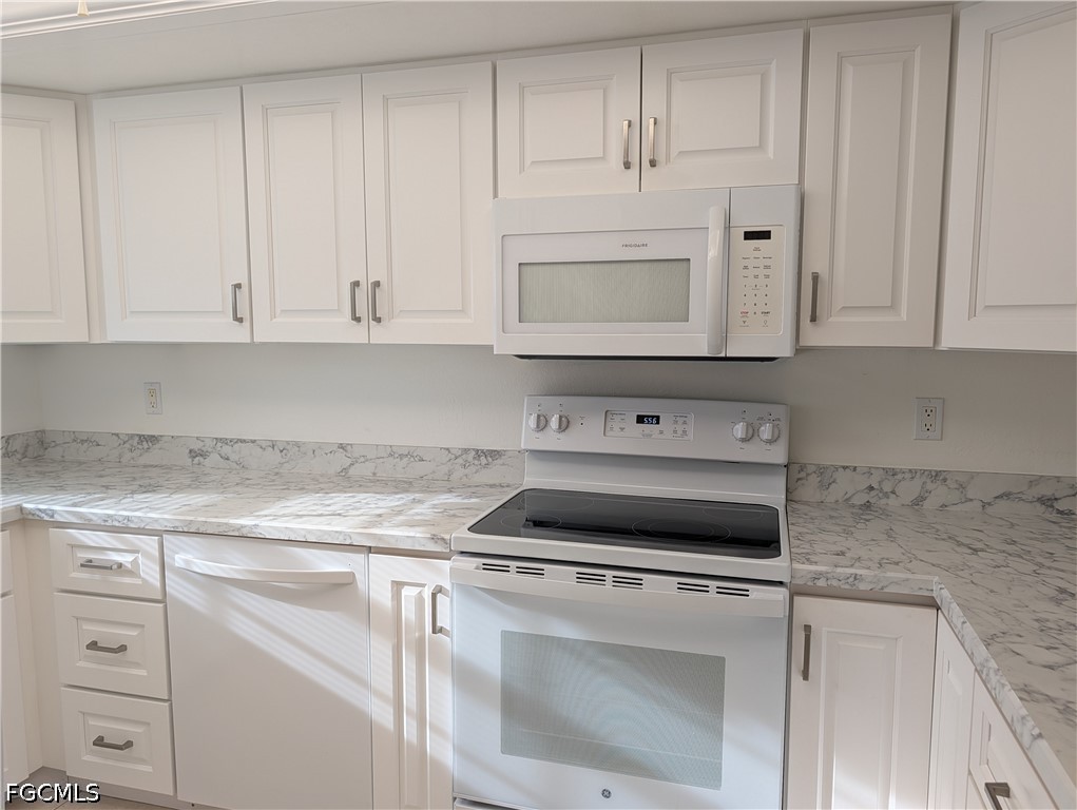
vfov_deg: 56.9
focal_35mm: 24
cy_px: 405
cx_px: 538
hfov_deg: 71.5
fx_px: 747
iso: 40
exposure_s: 1/120
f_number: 1.68
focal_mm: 6.9
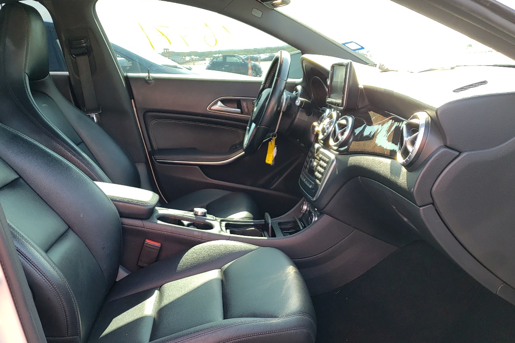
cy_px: 178
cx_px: 226
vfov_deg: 38.9
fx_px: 486
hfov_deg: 55.7
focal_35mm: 34
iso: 50
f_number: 1.5
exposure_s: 1/149
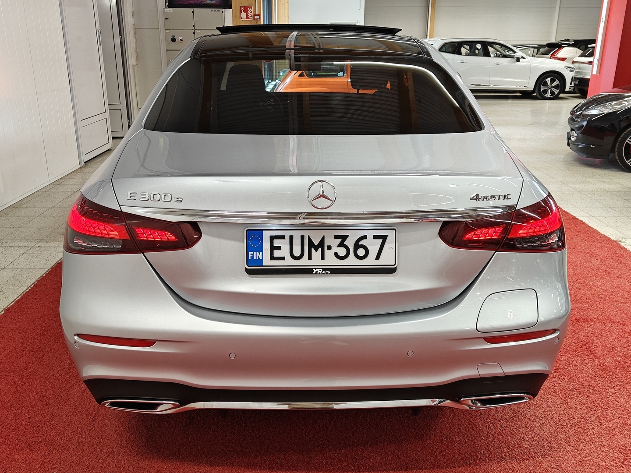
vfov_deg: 45.4
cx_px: 316
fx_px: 565
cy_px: 236
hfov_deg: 58.4
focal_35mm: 31
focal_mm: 5.59
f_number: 1.8
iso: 100
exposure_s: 1/100
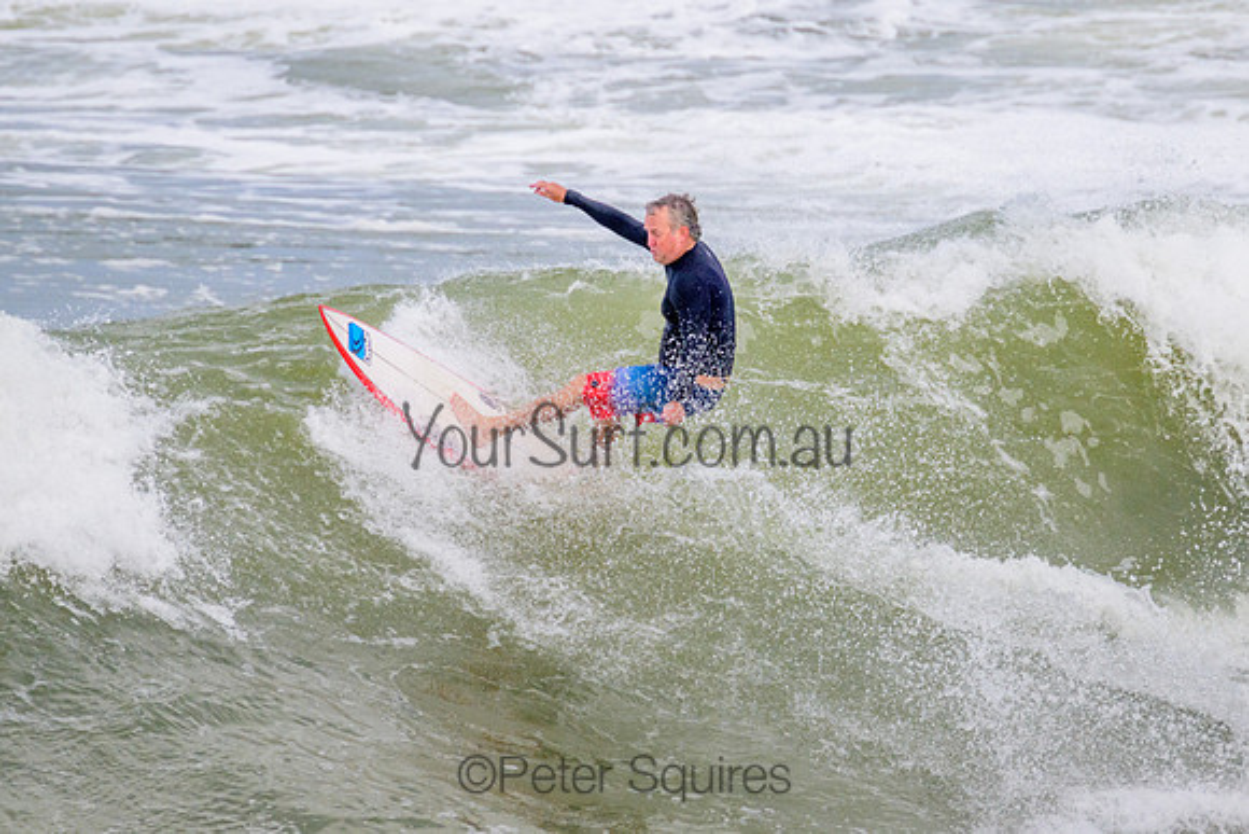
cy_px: 293
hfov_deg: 2.0
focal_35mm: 1038
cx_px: 756
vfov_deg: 1.3
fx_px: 36027
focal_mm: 800
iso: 900
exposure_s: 1/2000
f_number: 11
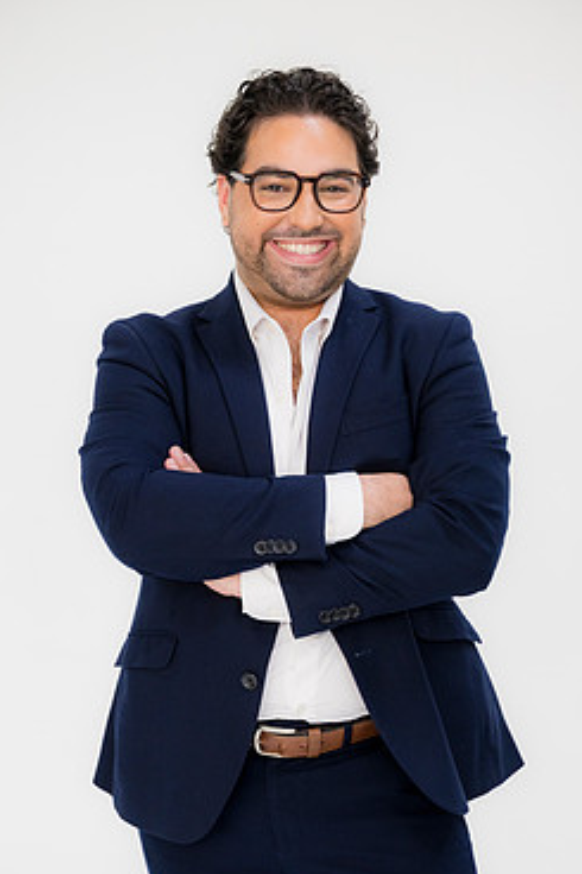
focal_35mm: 93
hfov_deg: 14.7
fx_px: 2257
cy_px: 494
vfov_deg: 21.9
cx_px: 295
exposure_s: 1/125
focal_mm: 76
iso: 800
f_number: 3.2
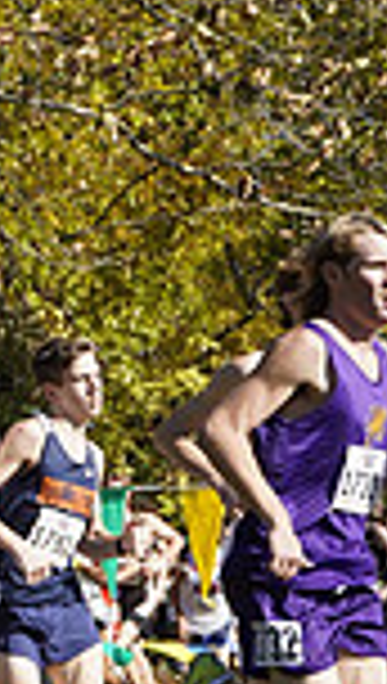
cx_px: -882
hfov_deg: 4.2
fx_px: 5067
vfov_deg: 7.7
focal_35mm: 279
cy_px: 434
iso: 1600
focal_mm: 70
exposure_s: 1/2500
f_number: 8
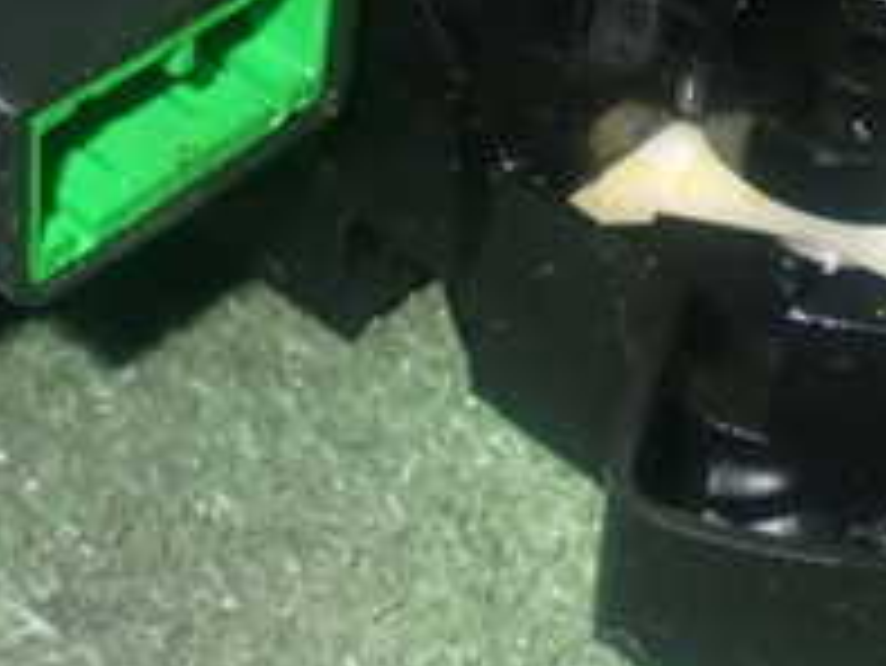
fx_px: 3662
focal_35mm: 143
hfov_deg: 13.8
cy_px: -148
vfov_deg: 10.2
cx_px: 535
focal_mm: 8.4
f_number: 9
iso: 800
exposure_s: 1/50
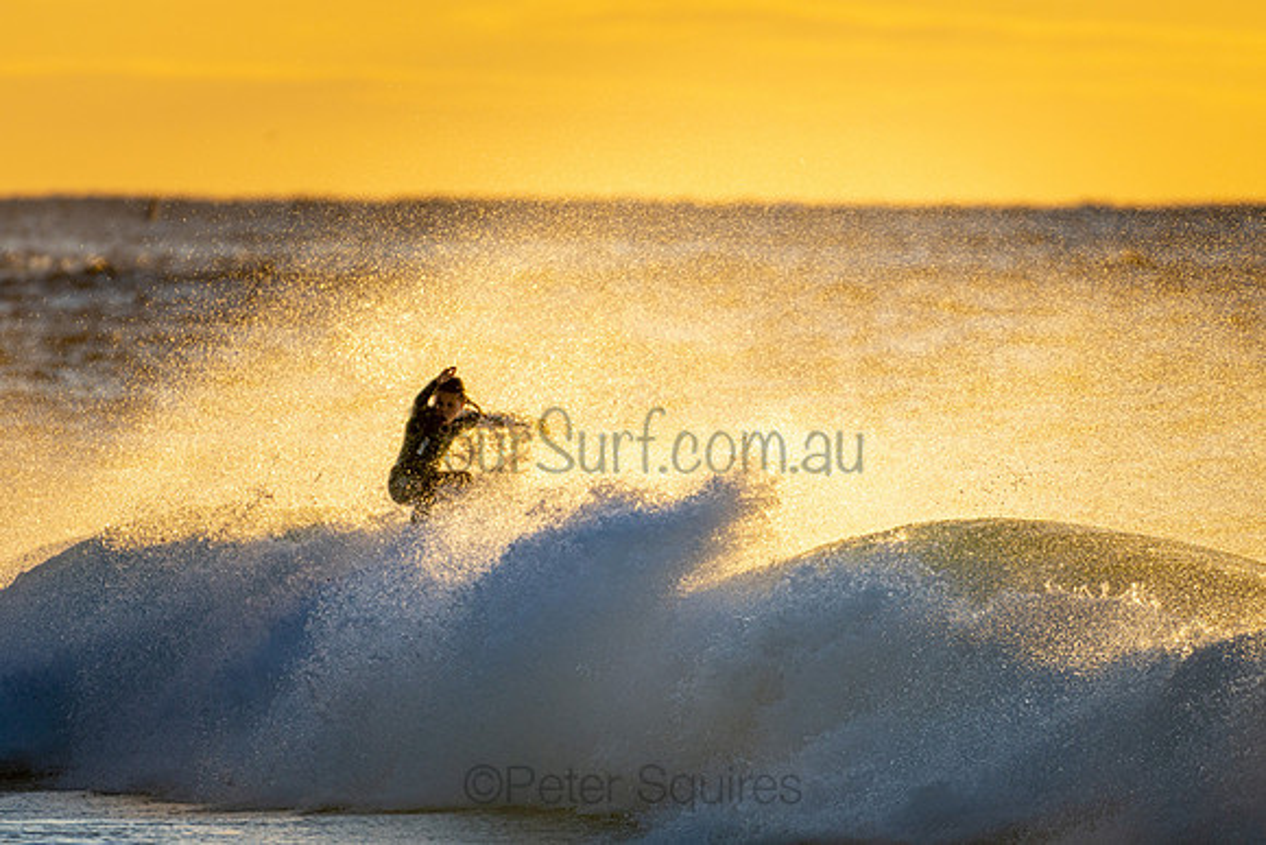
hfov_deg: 2.7
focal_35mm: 773
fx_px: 27176
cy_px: 422
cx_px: 633
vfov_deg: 1.8
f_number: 5.6
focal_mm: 500
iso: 220
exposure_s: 1/1250
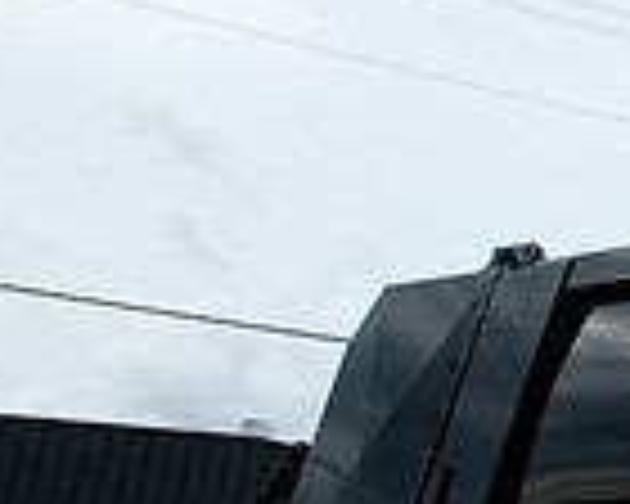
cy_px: 486
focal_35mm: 66
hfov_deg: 19.4
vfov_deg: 22.4
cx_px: 1202
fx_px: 1231
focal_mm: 17
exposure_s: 1/160
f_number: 14
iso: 320
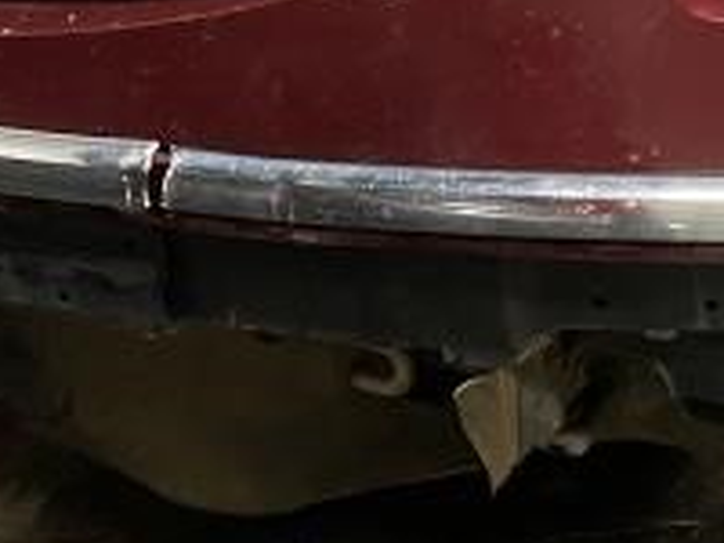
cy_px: -496
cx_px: 670
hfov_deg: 18.5
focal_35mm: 104
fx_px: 2175
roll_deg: +1.1
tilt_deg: -14.3
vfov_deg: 12.7
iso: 320
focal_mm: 4.25
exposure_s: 1/60
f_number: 1.8
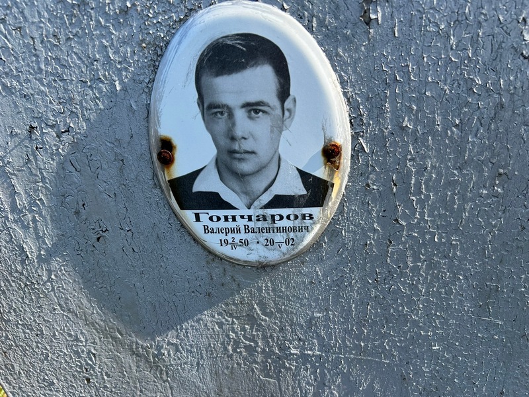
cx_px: 264
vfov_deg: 53.1
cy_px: 198
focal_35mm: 26
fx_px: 397
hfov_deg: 67.3
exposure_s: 1/1395
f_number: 1.5
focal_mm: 5.7
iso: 50
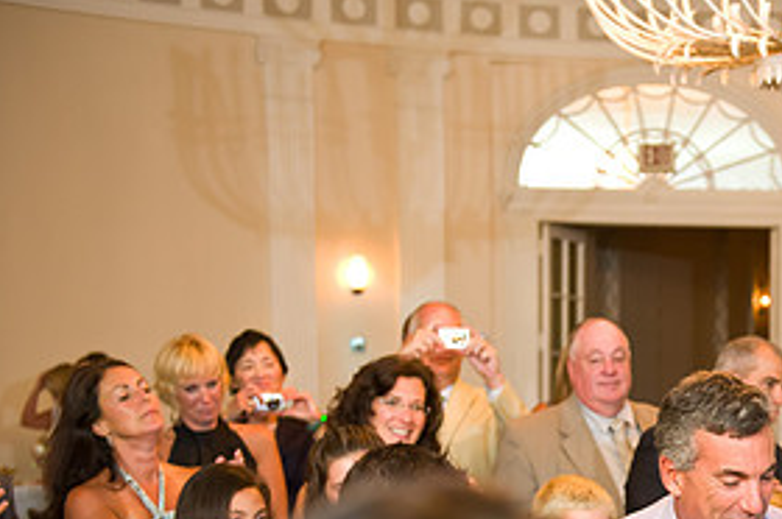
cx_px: 779
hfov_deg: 22.5
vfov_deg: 15.4
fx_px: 1888
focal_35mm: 87
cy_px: 511
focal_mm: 42
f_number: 3.2
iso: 1600
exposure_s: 1/125
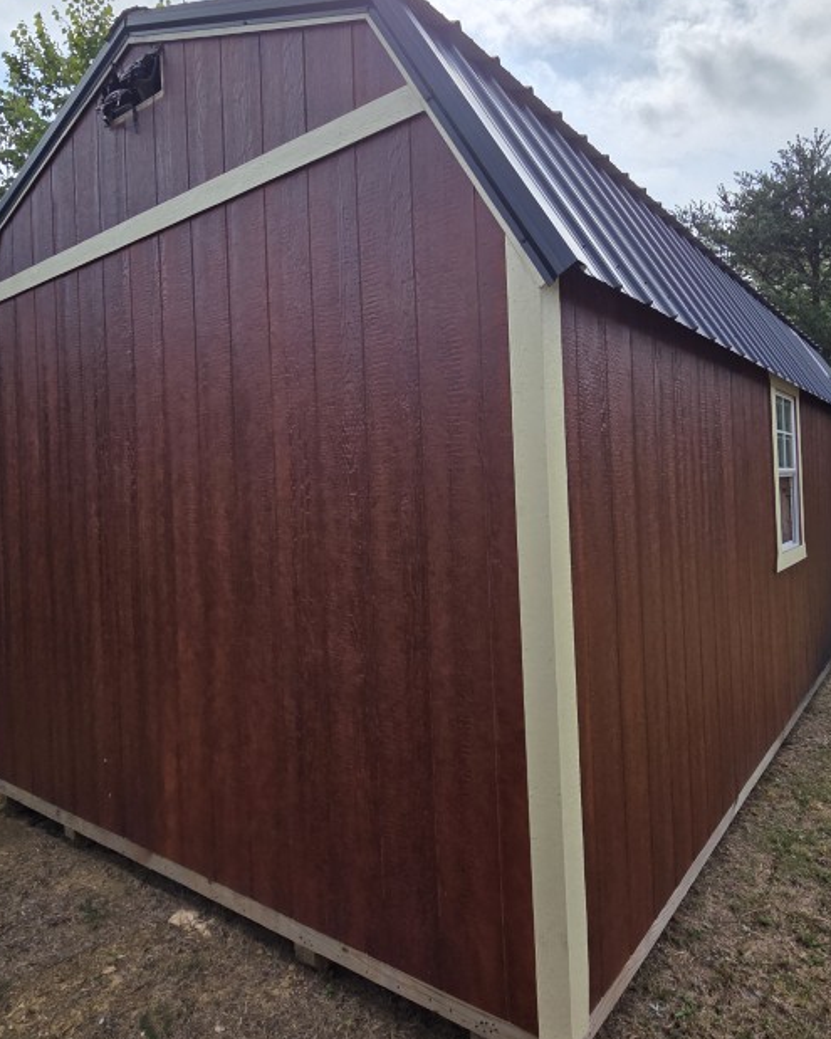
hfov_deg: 65.5
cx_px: 433
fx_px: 646
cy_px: 487
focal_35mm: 21
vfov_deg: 77.6
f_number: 2.2
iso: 50
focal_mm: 2.2
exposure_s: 1/2314
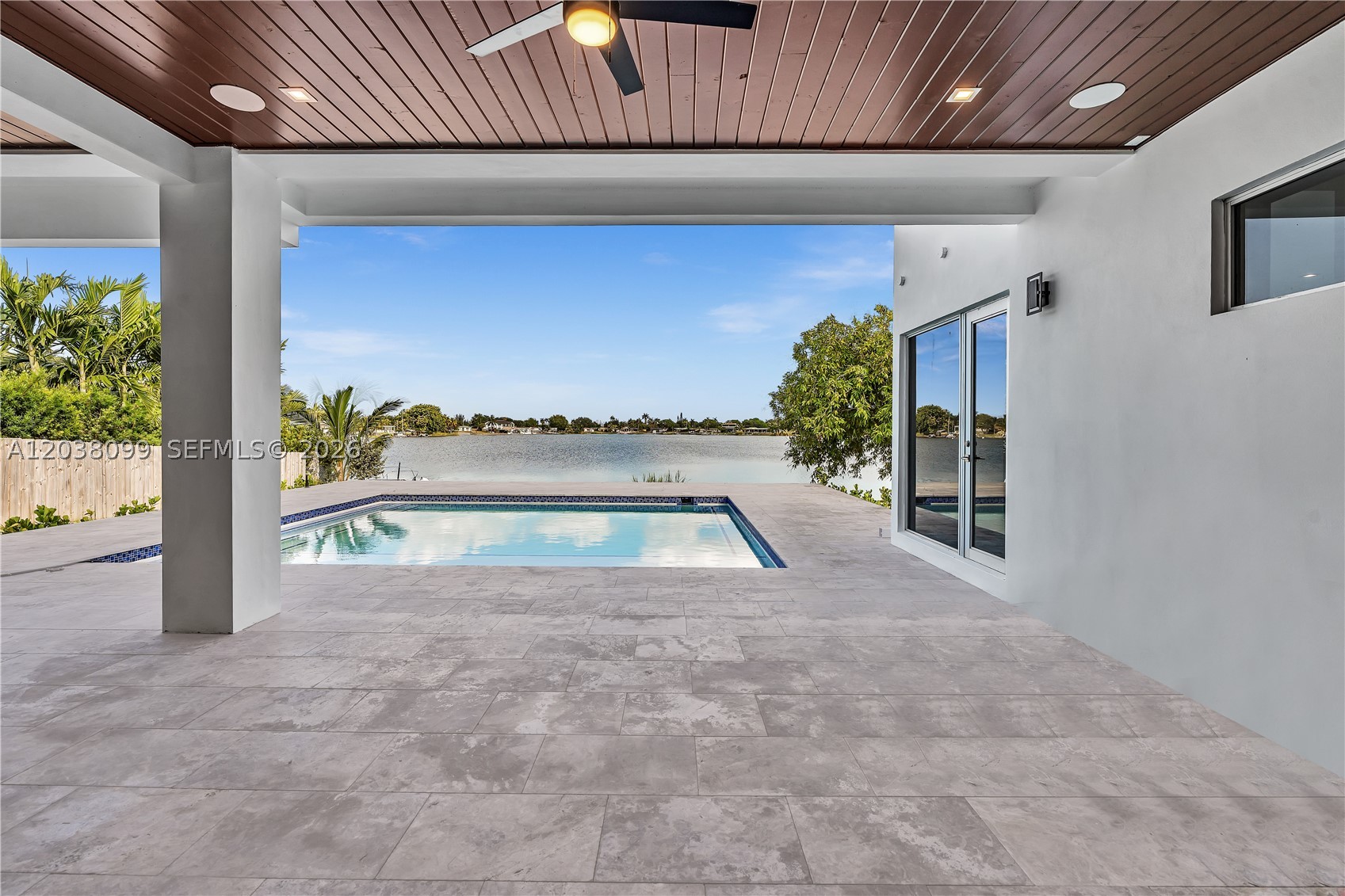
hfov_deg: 96.7
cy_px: 448
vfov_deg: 73.7
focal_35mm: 16
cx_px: 672
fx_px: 598
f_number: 8
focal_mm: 16
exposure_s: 1/250
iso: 200
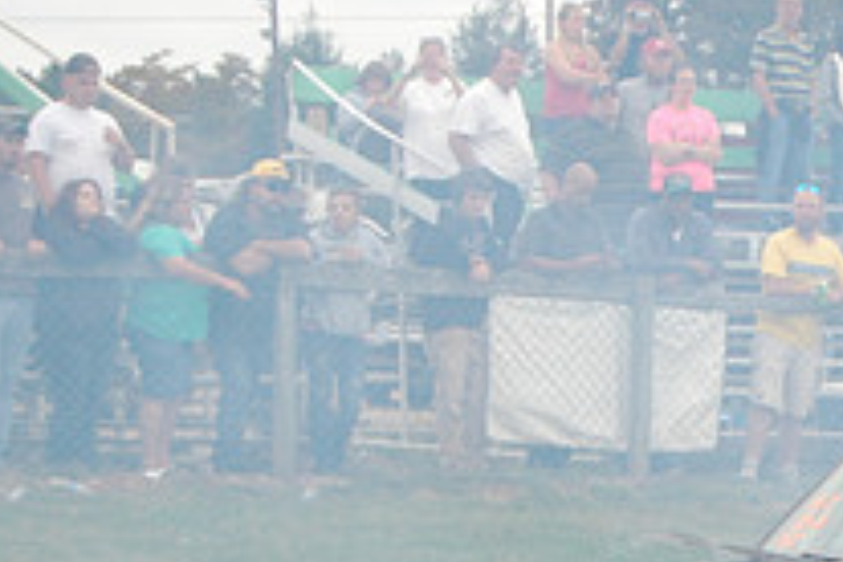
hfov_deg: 10.0
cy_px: 635
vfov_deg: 6.8
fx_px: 4730
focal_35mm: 202
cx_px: 1063
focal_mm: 48
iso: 800
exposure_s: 1/250
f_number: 5.6
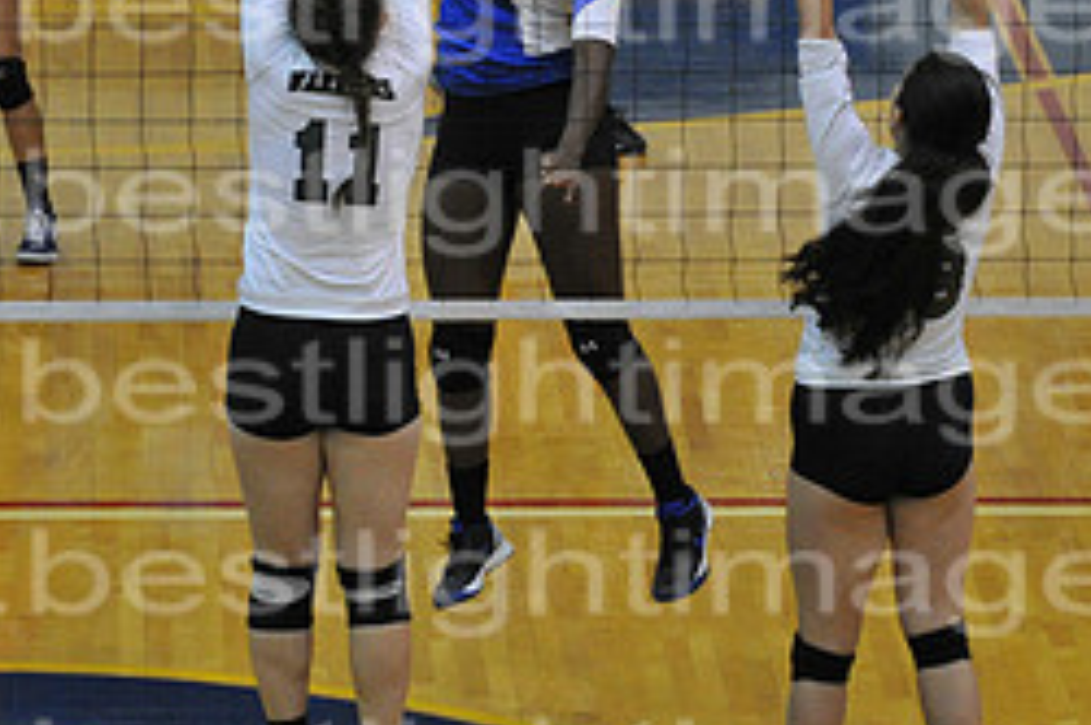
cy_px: 297
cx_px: 598
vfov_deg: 4.2
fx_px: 9836
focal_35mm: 325
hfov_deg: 6.3
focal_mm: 140
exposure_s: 1/500
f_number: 4
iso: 8000
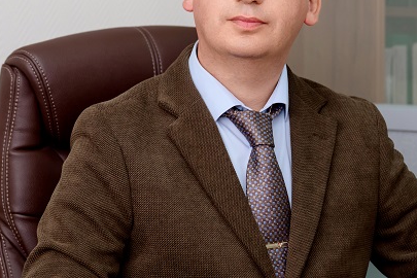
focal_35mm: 109
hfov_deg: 18.7
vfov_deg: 12.6
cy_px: 142
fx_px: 1262
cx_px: 185
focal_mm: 49
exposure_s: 1/250
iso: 500
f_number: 3.2
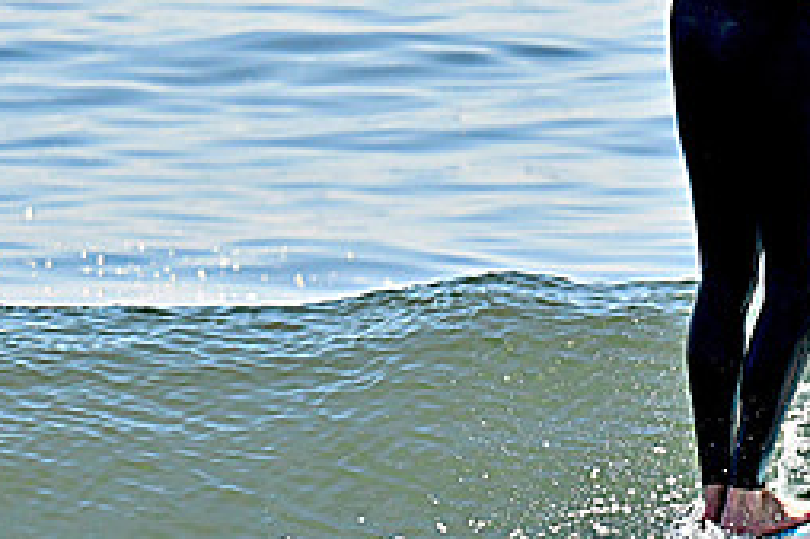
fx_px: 38539
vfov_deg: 0.8
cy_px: 193
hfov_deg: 1.2
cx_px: 829
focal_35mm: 1714
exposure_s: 1/3200
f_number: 9
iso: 1600
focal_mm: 500
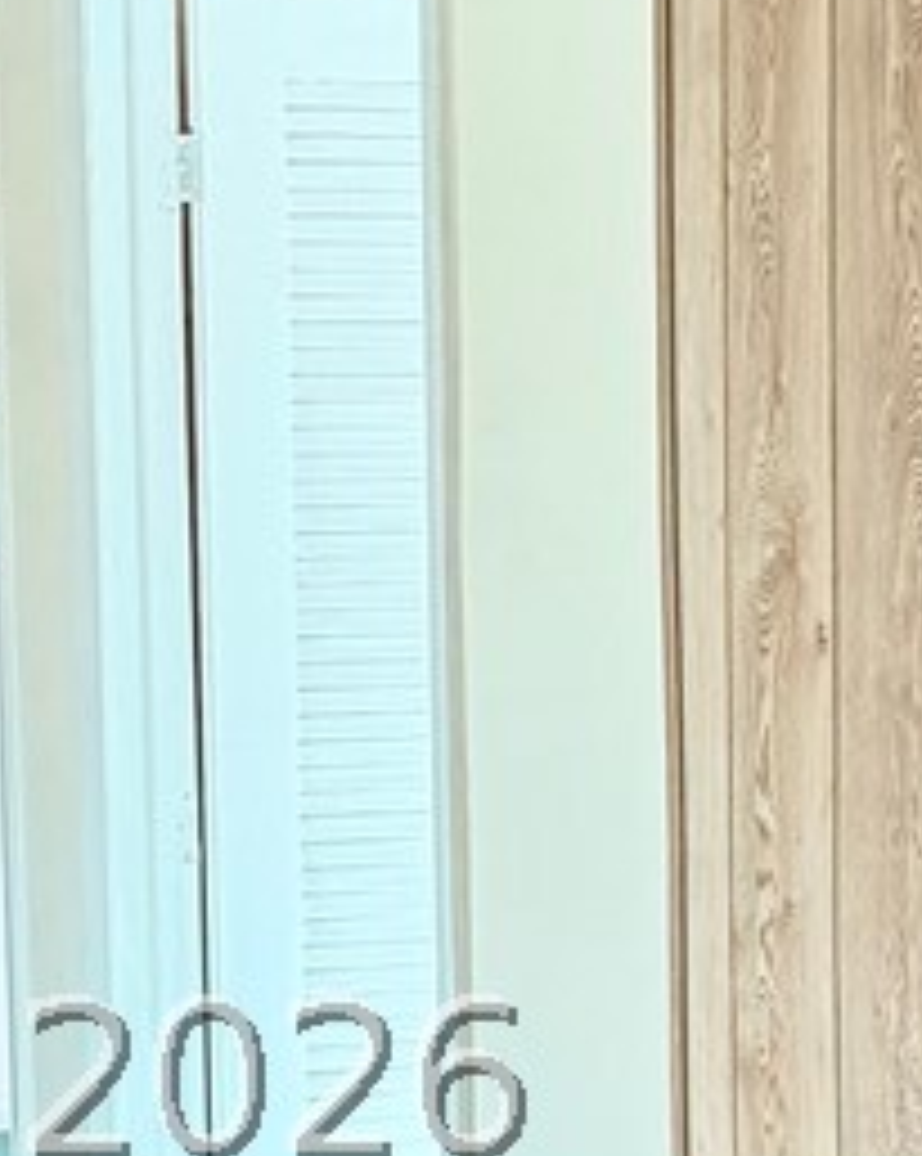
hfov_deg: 10.5
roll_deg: +1.7
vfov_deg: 13.1
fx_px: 4989
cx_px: 261
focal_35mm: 146
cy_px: 1080
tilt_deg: -6.5
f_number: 1.78
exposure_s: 1/60
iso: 500
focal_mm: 6.76
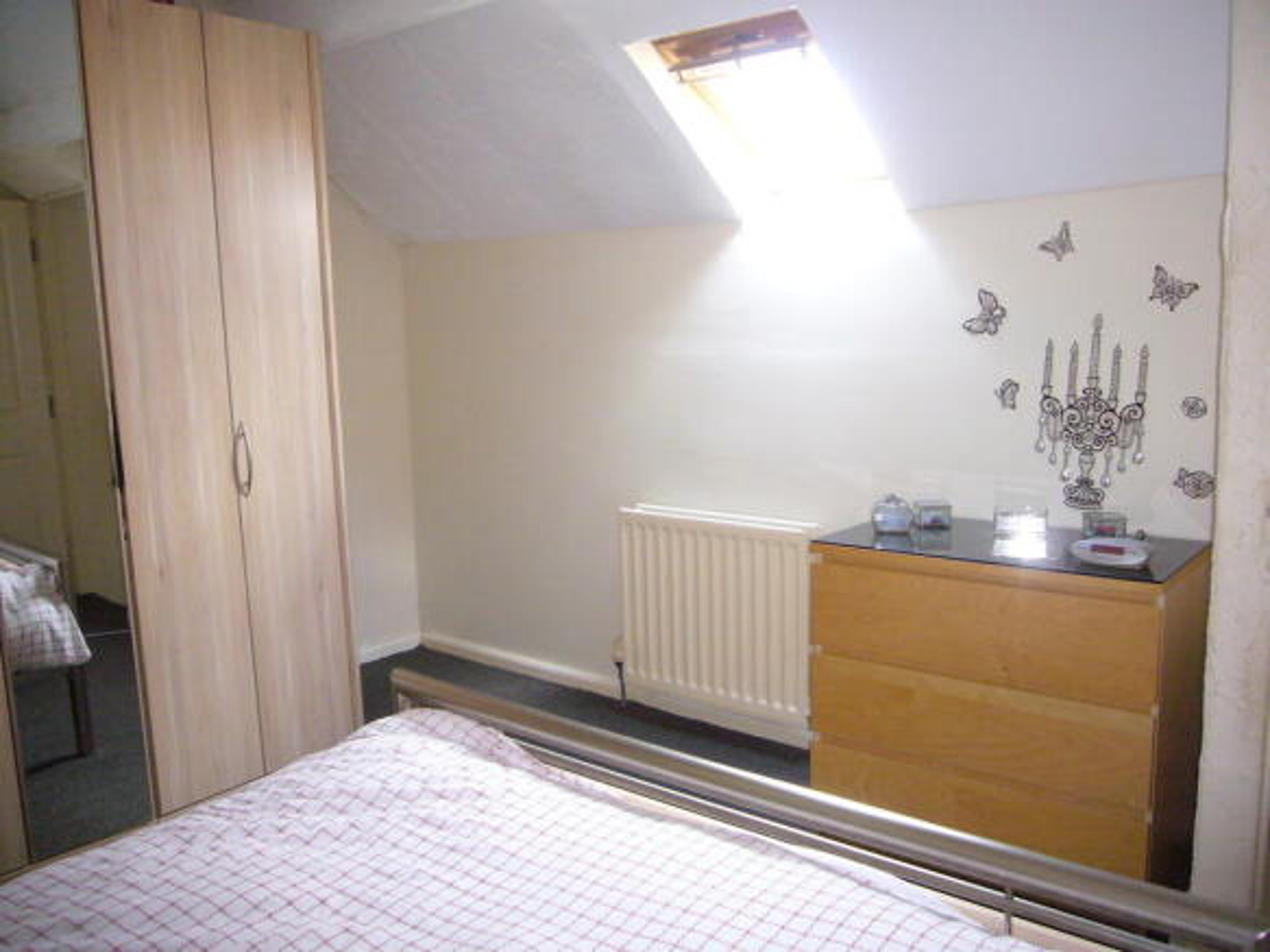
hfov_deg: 63.5
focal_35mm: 28
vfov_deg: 49.7
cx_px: 635
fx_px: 1027
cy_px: 476
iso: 320
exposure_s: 1/30
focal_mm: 4.6
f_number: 2.8
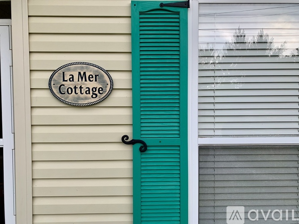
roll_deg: -0.1
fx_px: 225
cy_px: 112
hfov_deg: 67.3
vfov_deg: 53.0
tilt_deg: -1.6
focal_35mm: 26
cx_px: 150
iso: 40
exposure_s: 1/121
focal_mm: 4.25
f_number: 1.8
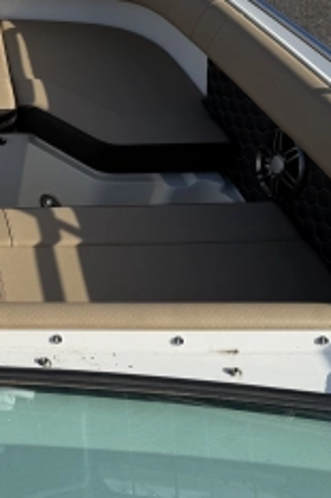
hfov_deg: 20.6
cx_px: -122
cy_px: 211
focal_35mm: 59
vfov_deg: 33.9
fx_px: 815
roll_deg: -1.8
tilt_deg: -40.3
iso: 80
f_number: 1.78
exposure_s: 1/6711
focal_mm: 6.76
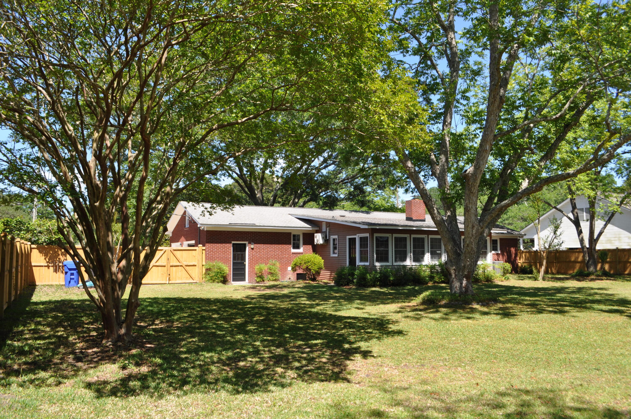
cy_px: 210
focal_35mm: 27
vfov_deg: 47.8
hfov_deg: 67.4
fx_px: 473
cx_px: 316
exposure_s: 1/250
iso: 200
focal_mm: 18
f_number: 8
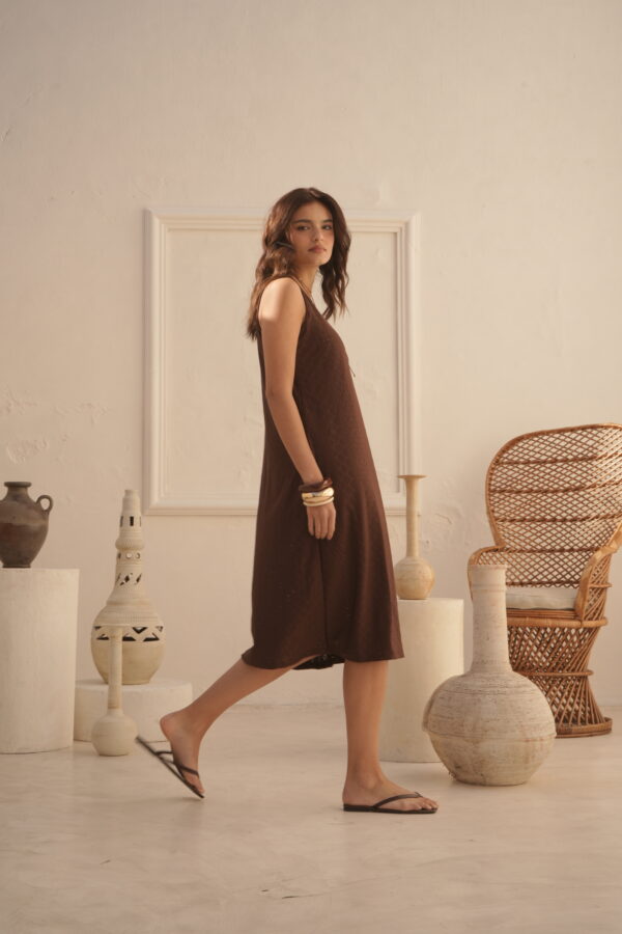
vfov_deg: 39.6
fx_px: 1296
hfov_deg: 27.0
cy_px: 467
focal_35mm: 50
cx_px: 311
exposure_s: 1/125
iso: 200
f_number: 11
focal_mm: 50
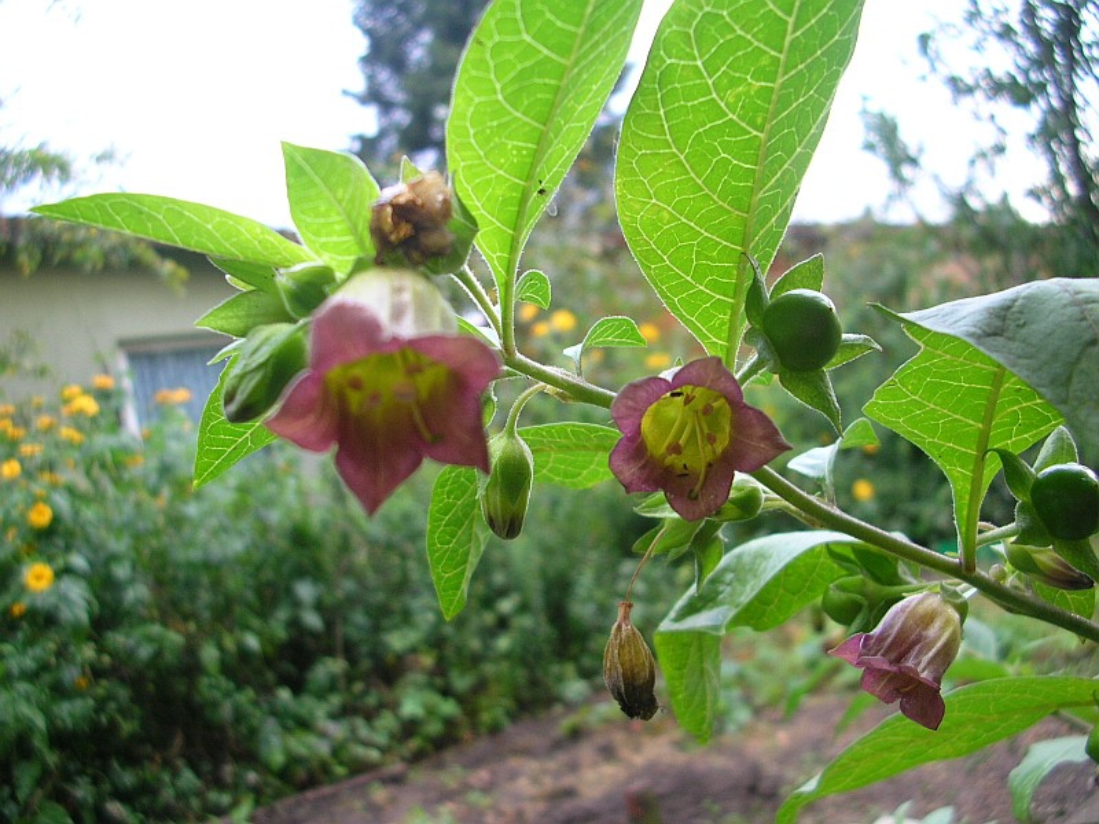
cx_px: 550
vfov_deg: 40.7
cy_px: 412
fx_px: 1111
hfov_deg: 52.6
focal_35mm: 35
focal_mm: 5.8
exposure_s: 1/37.3
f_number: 2.8
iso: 50
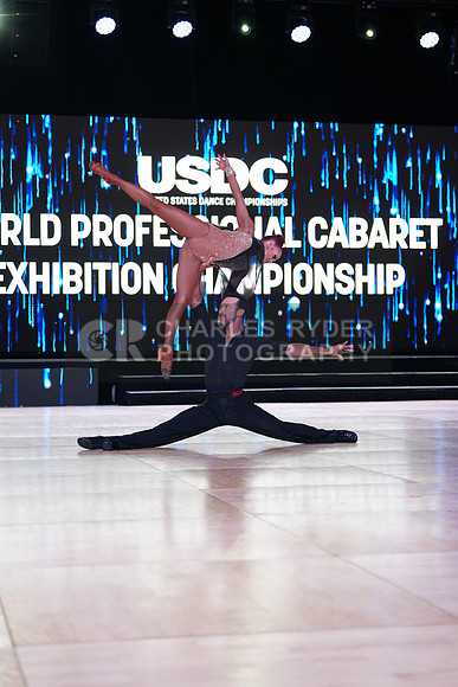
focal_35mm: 70
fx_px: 1335
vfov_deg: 28.8
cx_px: 229
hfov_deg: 19.5
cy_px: 344
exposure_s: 1/500
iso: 1250
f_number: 2.8
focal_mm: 70
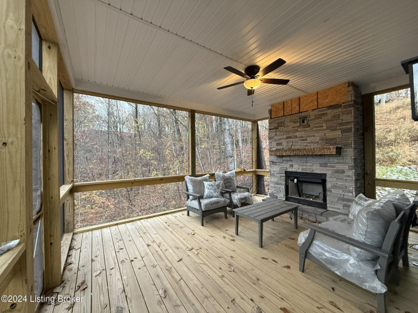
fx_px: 169
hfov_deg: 102.1
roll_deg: -0.2
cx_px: 209
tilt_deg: +0.0
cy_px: 156
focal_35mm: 14
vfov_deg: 85.7
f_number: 2.2
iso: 400
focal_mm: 2.22
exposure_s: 1/60
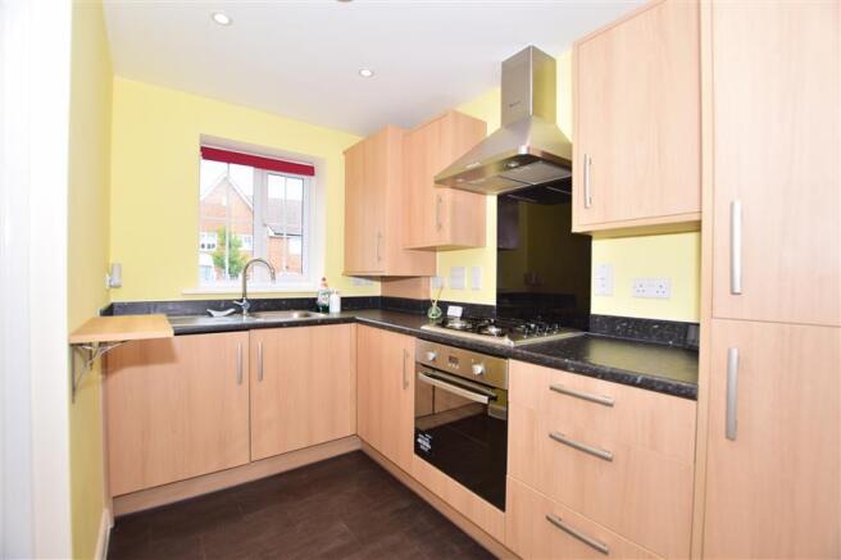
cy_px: 280
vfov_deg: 77.3
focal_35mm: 15
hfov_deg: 100.4
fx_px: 350
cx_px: 420
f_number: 5
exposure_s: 1/60
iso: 200
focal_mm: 10
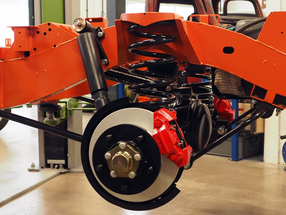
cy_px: 108
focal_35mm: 66
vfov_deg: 22.3
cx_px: 148
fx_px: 545
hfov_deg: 29.4
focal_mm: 25
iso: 1600
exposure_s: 1/60
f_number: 4
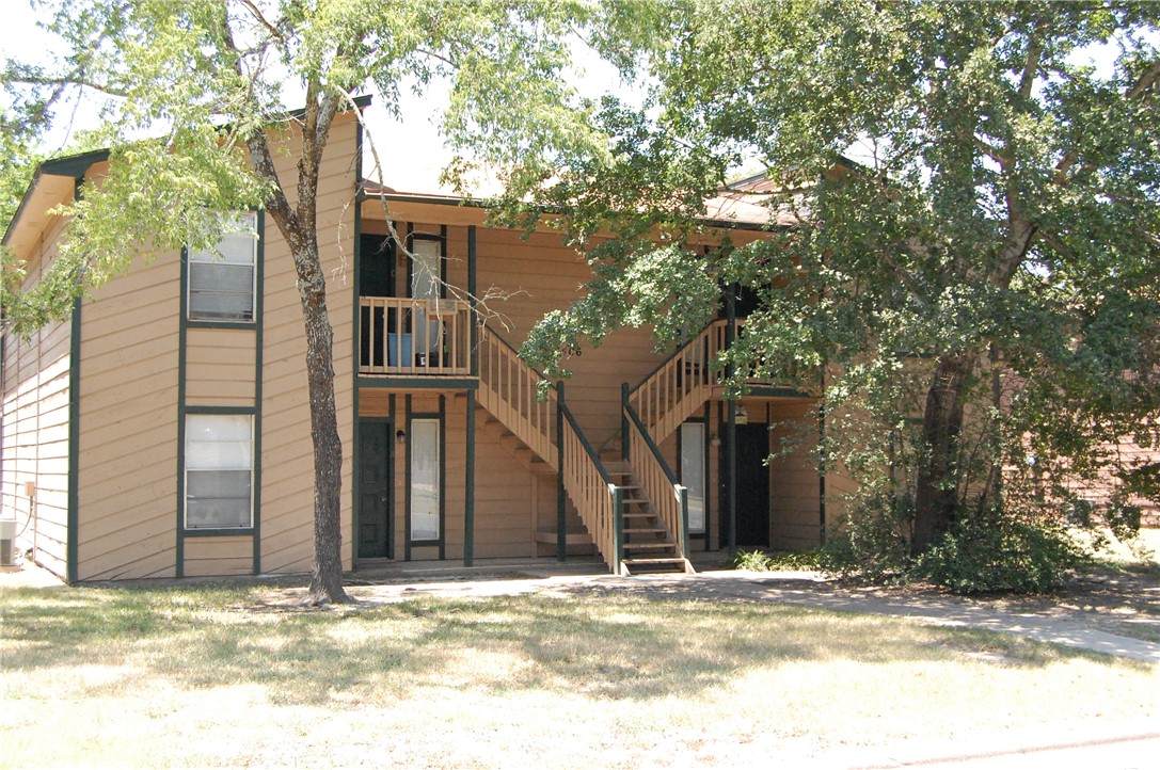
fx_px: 1352
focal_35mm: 42
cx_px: 580
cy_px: 385
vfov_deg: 31.8
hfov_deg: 46.4
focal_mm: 28
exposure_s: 1/640
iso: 1600
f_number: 6.3
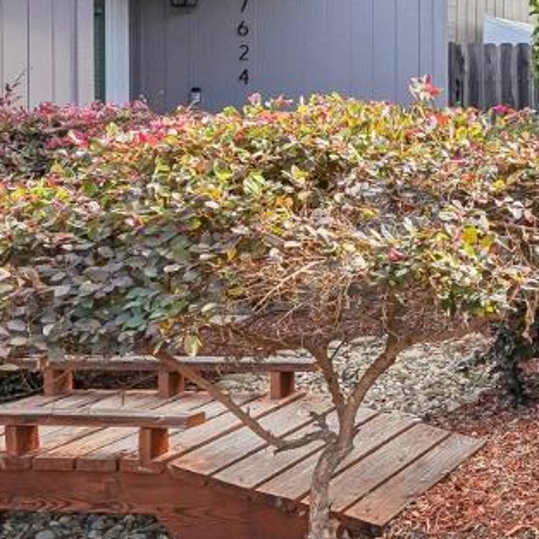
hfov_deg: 21.1
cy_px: 53
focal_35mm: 57
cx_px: 952
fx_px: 1004
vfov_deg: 28.8
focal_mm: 14
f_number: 8
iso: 640
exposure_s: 1/320
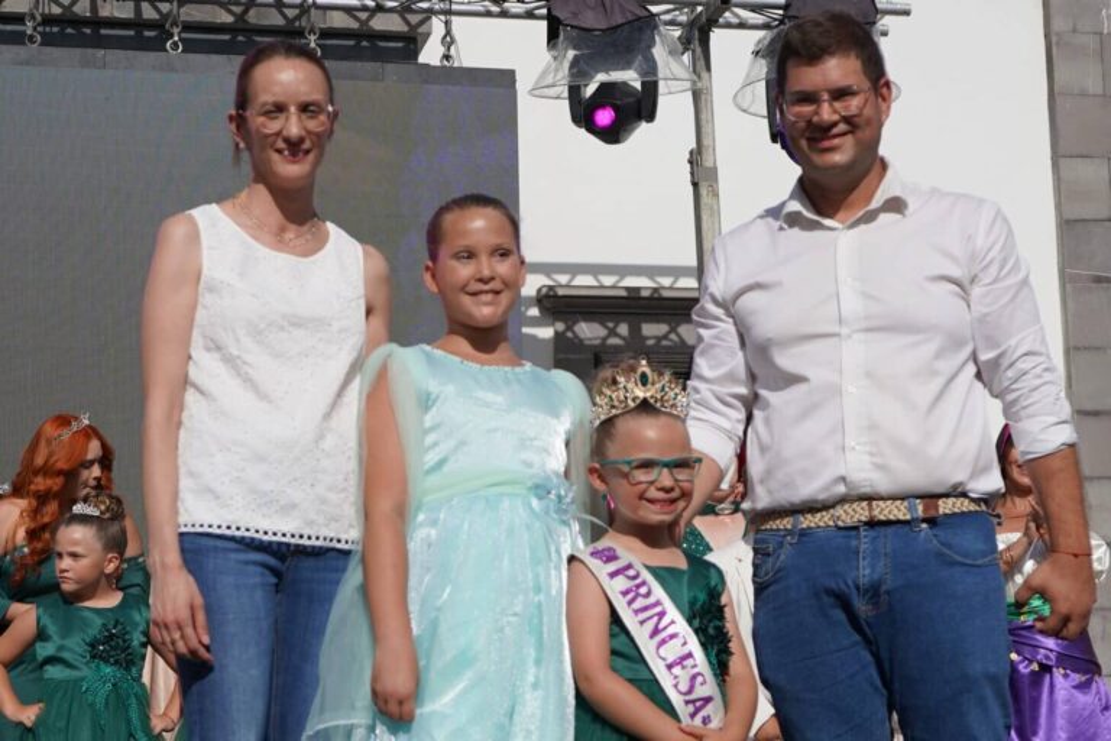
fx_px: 1512
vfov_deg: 27.5
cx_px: 556
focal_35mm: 49
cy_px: 370
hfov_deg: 40.3
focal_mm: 49
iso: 100
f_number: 5.6
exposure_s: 1/1250
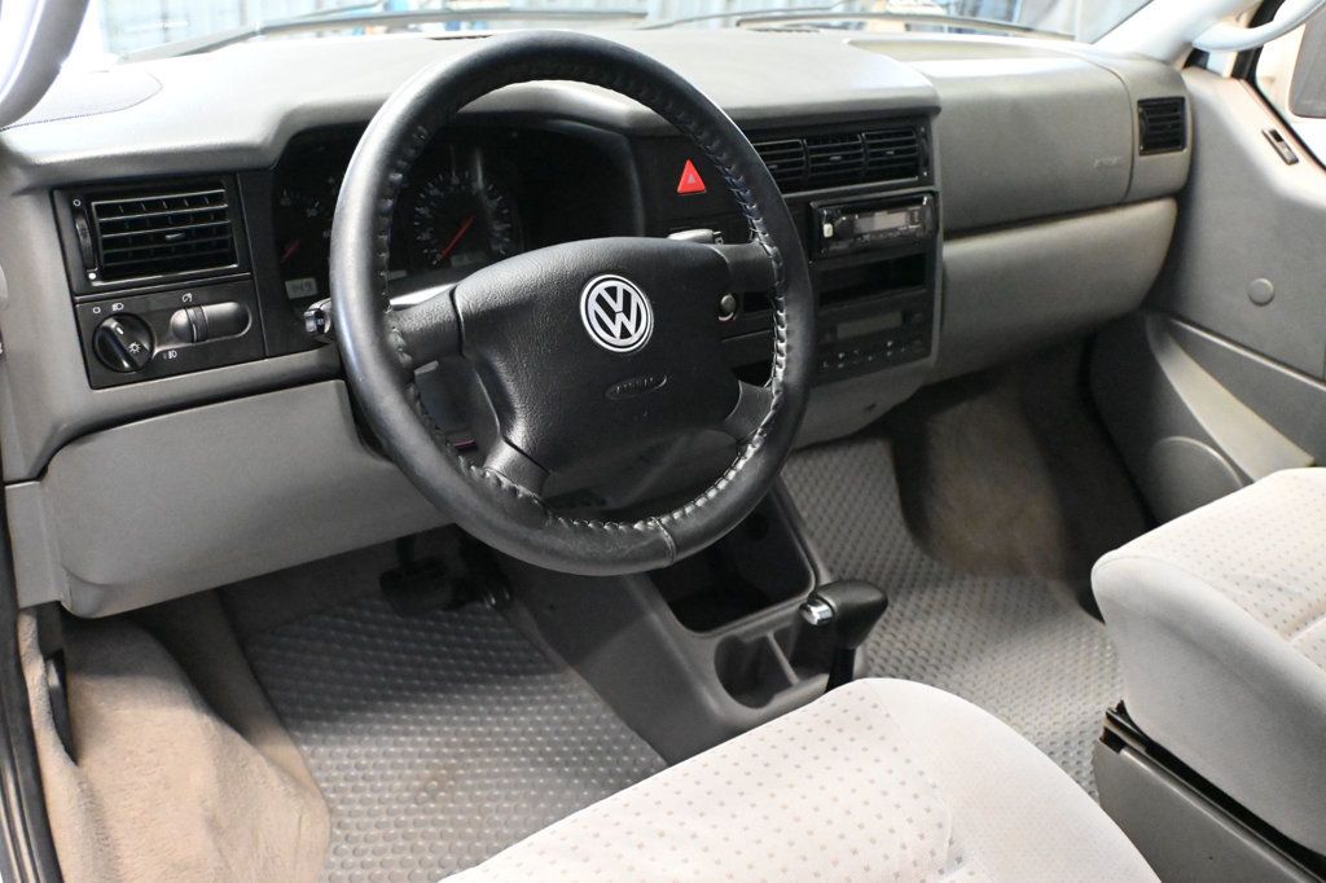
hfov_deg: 59.5
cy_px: 442
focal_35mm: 32
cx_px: 663
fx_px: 1160
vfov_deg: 41.7
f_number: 4
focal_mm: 21
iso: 12800
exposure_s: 1/60
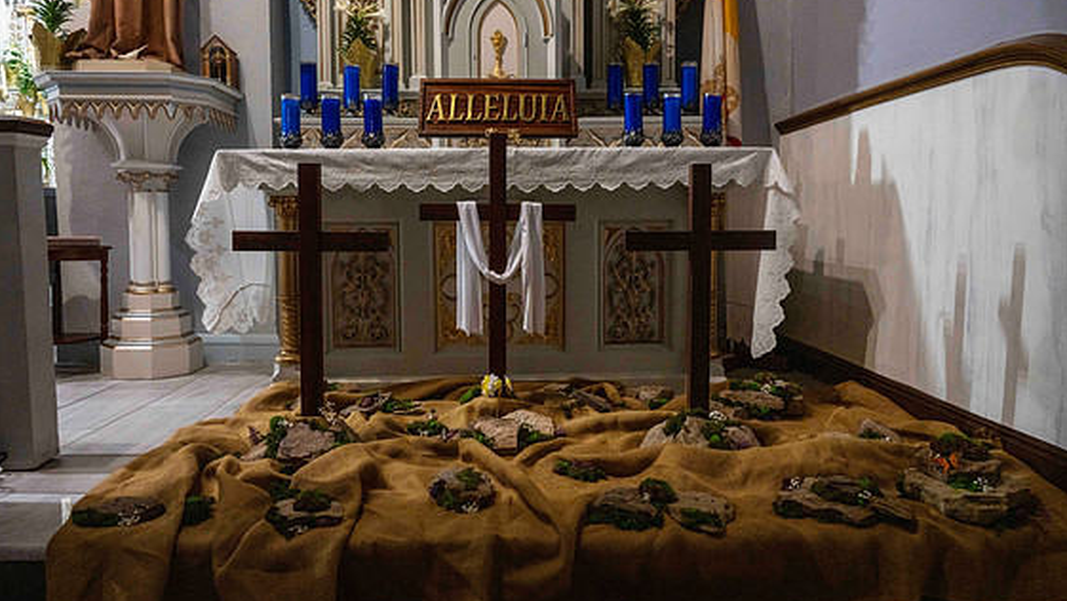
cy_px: 263
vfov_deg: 44.3
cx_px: 517
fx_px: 736
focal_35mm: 26
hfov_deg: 71.9
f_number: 5.6
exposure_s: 1/60
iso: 6400
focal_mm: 24
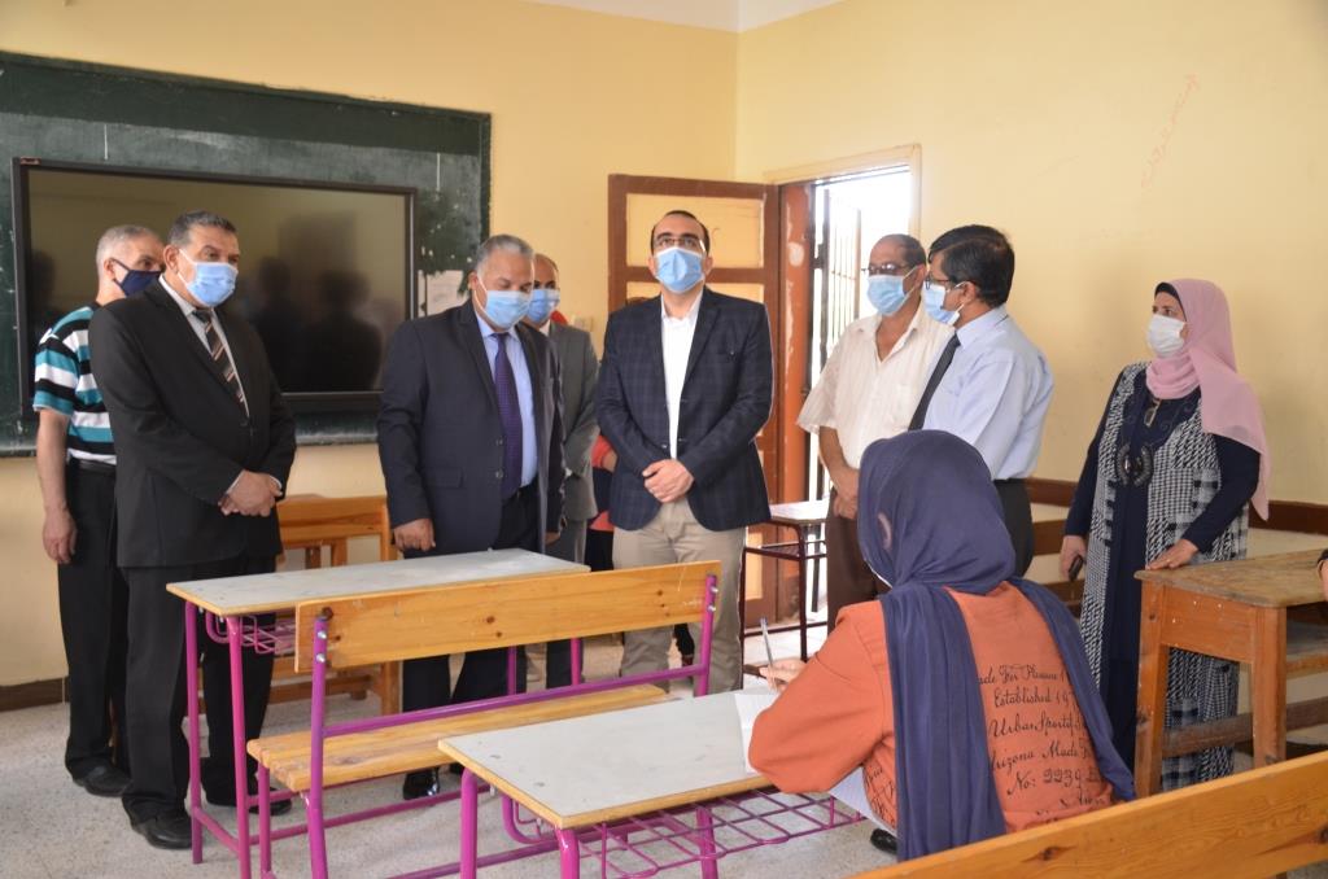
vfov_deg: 36.7
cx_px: 664
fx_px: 1325
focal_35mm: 36
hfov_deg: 53.2
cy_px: 440
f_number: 3.8
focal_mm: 24
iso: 500
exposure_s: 1/60
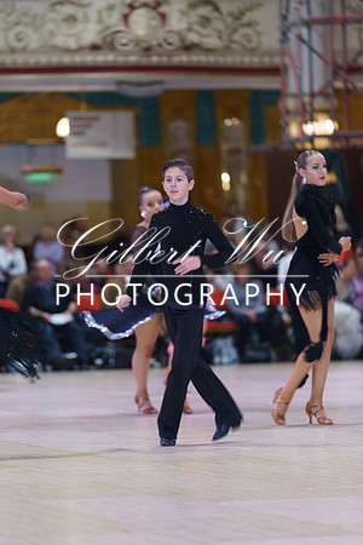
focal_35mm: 200
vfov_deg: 10.3
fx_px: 3025
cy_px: 272
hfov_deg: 6.9
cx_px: 182
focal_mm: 200
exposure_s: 1/60
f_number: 2.8
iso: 400
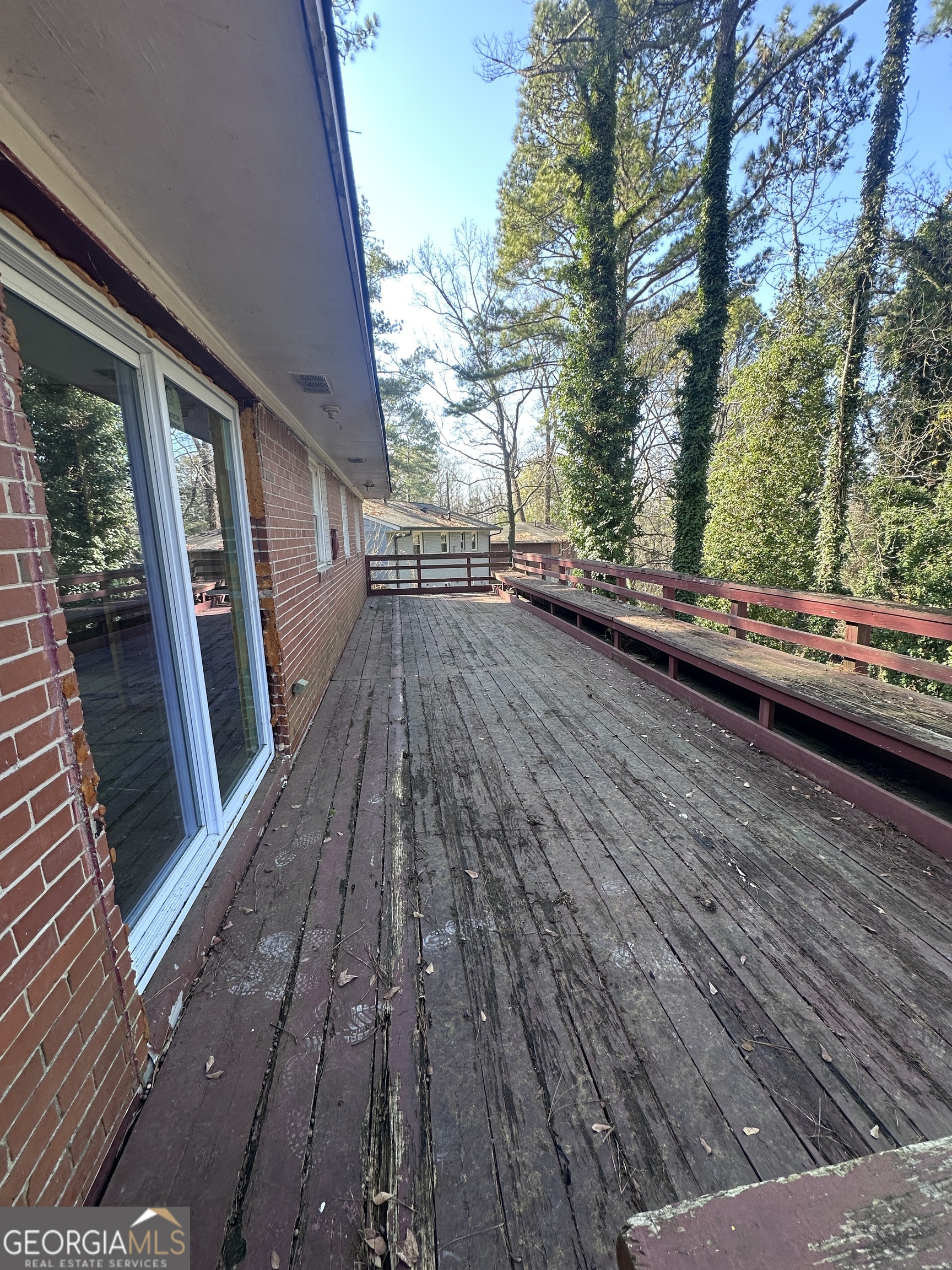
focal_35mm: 14
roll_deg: +1.3
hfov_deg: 85.7
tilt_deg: -11.3
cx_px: 476
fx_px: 513
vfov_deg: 102.1
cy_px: 635
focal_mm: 2.22
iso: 40
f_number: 2.2
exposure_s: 1/99
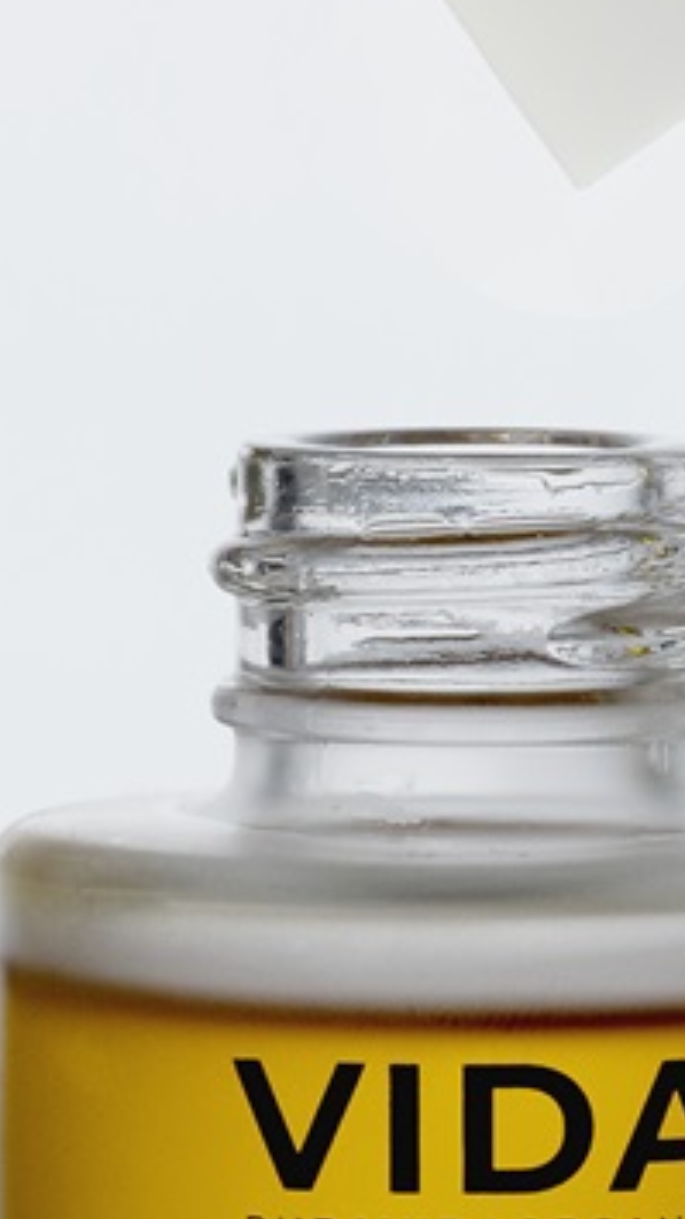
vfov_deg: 4.6
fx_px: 15055
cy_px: 604
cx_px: 447
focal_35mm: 466
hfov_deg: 2.6
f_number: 22
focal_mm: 105
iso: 400
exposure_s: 1/200
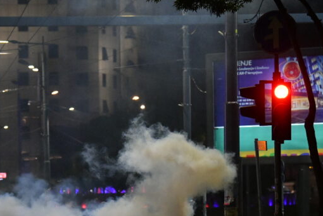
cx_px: 45
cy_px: 200
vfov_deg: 6.2
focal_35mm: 221
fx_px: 1983
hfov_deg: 9.3
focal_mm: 110
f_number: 2.8
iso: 6400
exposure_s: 1/1600
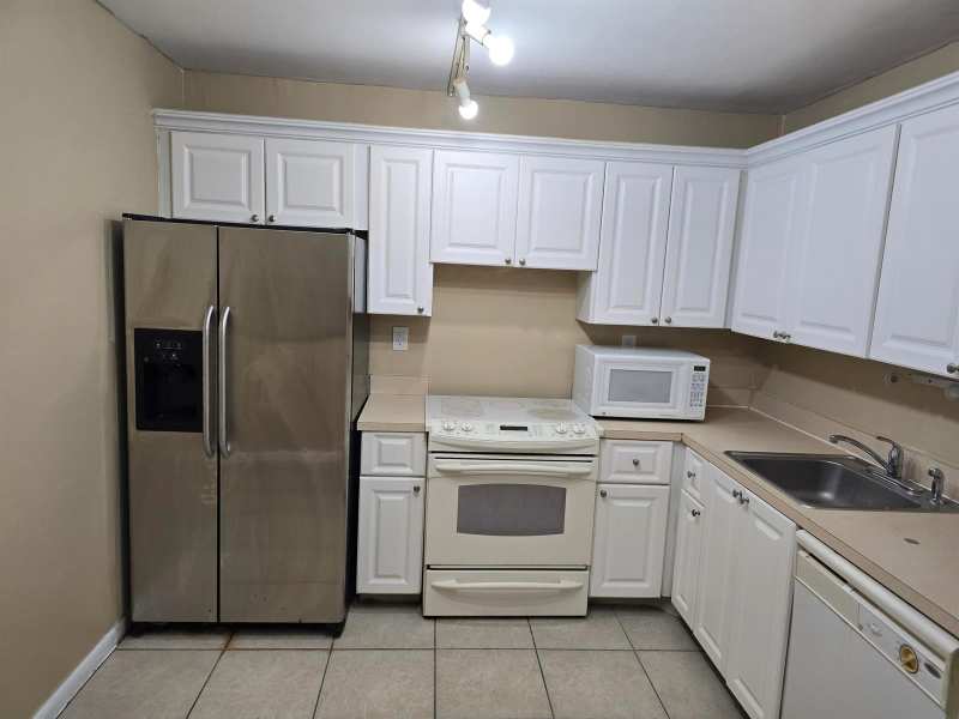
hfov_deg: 73.9
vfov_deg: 58.9
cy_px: 360
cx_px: 480
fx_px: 637
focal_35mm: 23
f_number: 1.7
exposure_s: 1/120
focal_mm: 6.3
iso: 160
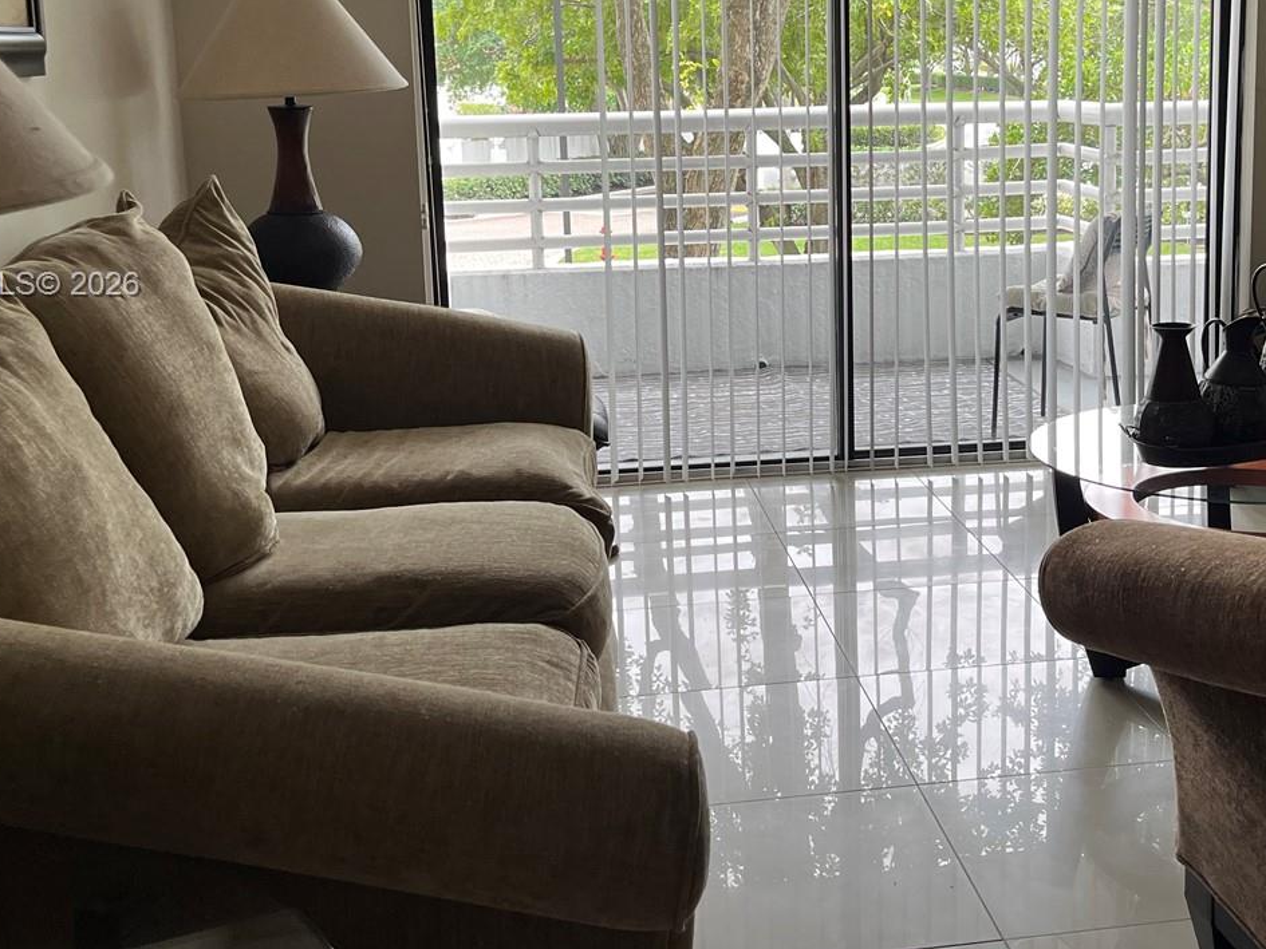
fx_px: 1609
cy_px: 286
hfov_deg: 42.6
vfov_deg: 32.5
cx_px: 794
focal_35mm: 44
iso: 100
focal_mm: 5.1
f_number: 1.6
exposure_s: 1/122
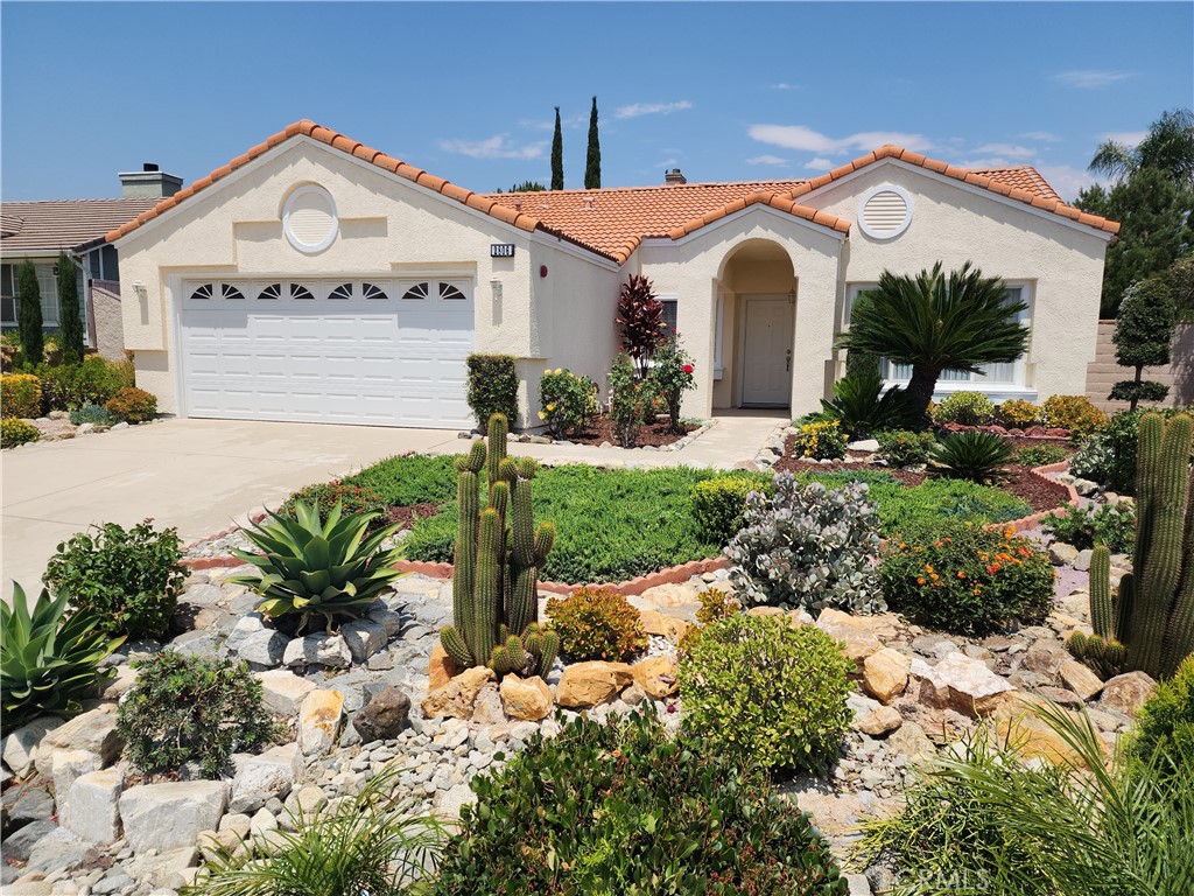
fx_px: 793
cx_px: 597
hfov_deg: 73.9
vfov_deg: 58.9
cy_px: 448
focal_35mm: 23
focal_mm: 6.4
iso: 12
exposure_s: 1/1576
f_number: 1.8
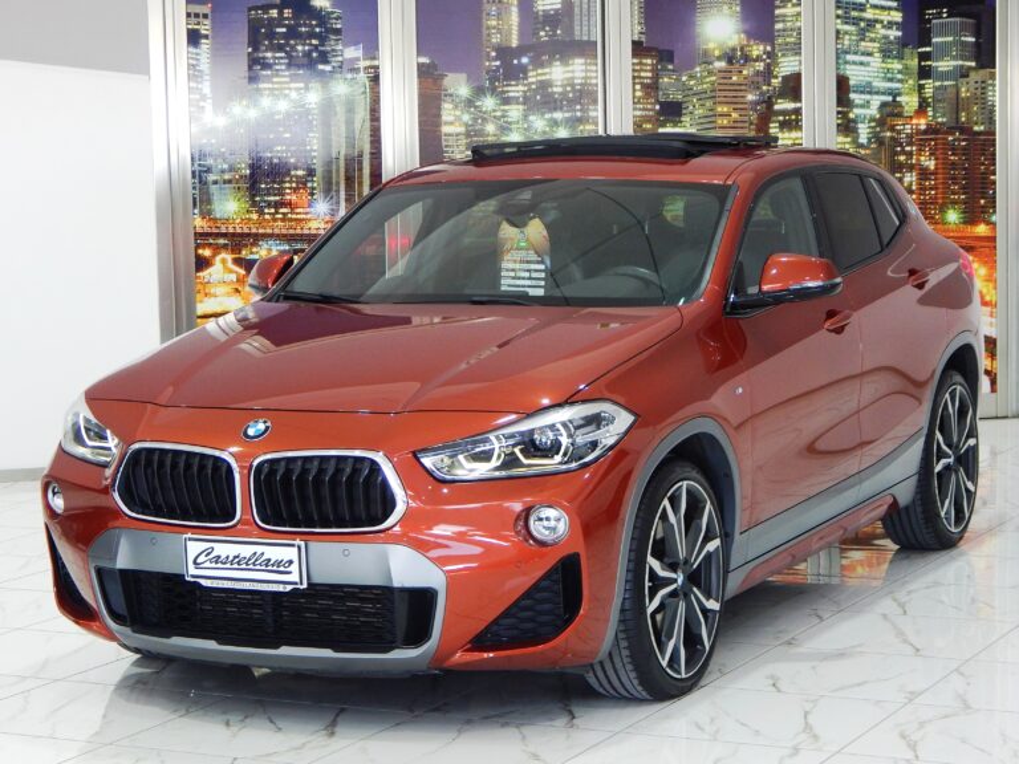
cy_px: 382
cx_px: 510
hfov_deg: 23.0
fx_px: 2502
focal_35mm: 85
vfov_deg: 17.4
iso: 250
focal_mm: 15.3
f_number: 4.3
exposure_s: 1/30
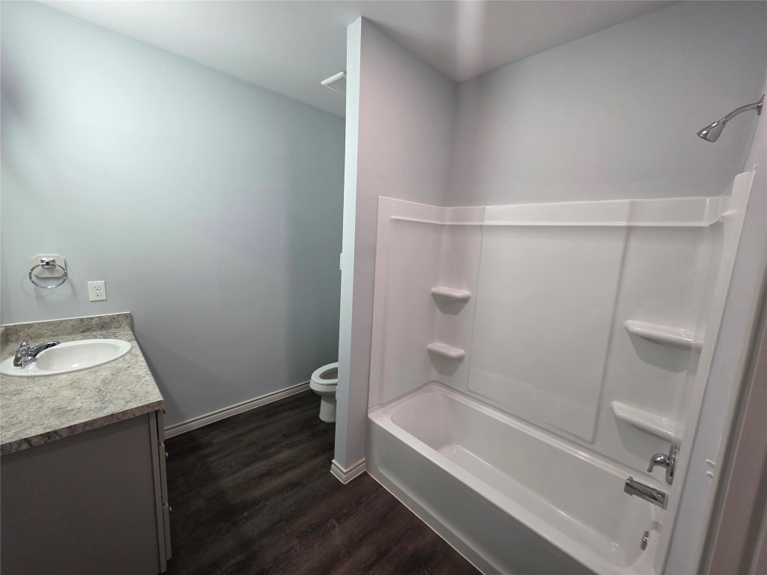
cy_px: 288
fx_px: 288
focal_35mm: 13
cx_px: 384
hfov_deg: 106.2
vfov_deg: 89.9
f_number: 1.9
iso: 200
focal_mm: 2.2
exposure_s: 1/120
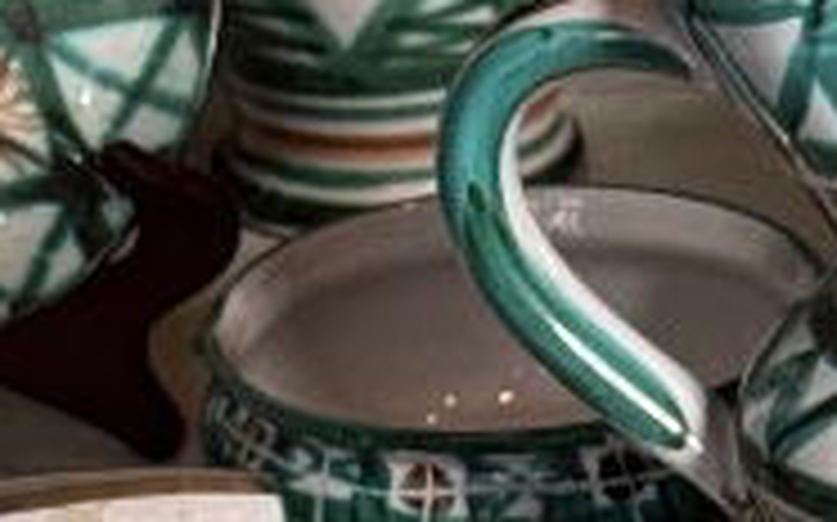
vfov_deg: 3.9
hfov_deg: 6.3
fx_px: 7500
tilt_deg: -29.5
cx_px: 1084
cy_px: 1184
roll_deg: +3.2
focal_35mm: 329
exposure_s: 1/50
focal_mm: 6.76
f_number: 1.78
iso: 125
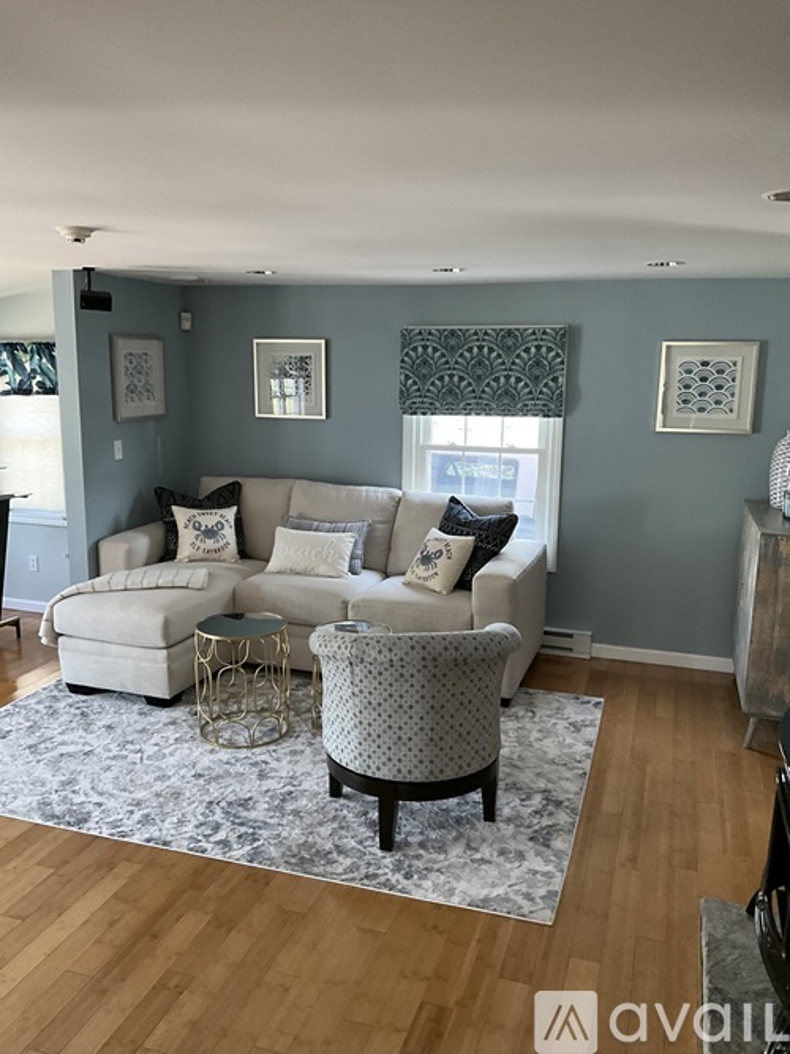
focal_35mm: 29
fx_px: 883
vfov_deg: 61.7
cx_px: 395
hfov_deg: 48.2
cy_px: 527
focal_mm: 3
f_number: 1.8
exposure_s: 1/60
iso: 200
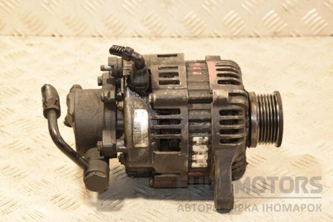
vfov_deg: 13.0
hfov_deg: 19.5
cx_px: 166
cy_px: 111
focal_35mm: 105
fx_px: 971
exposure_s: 1/40
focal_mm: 70
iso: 800
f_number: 8
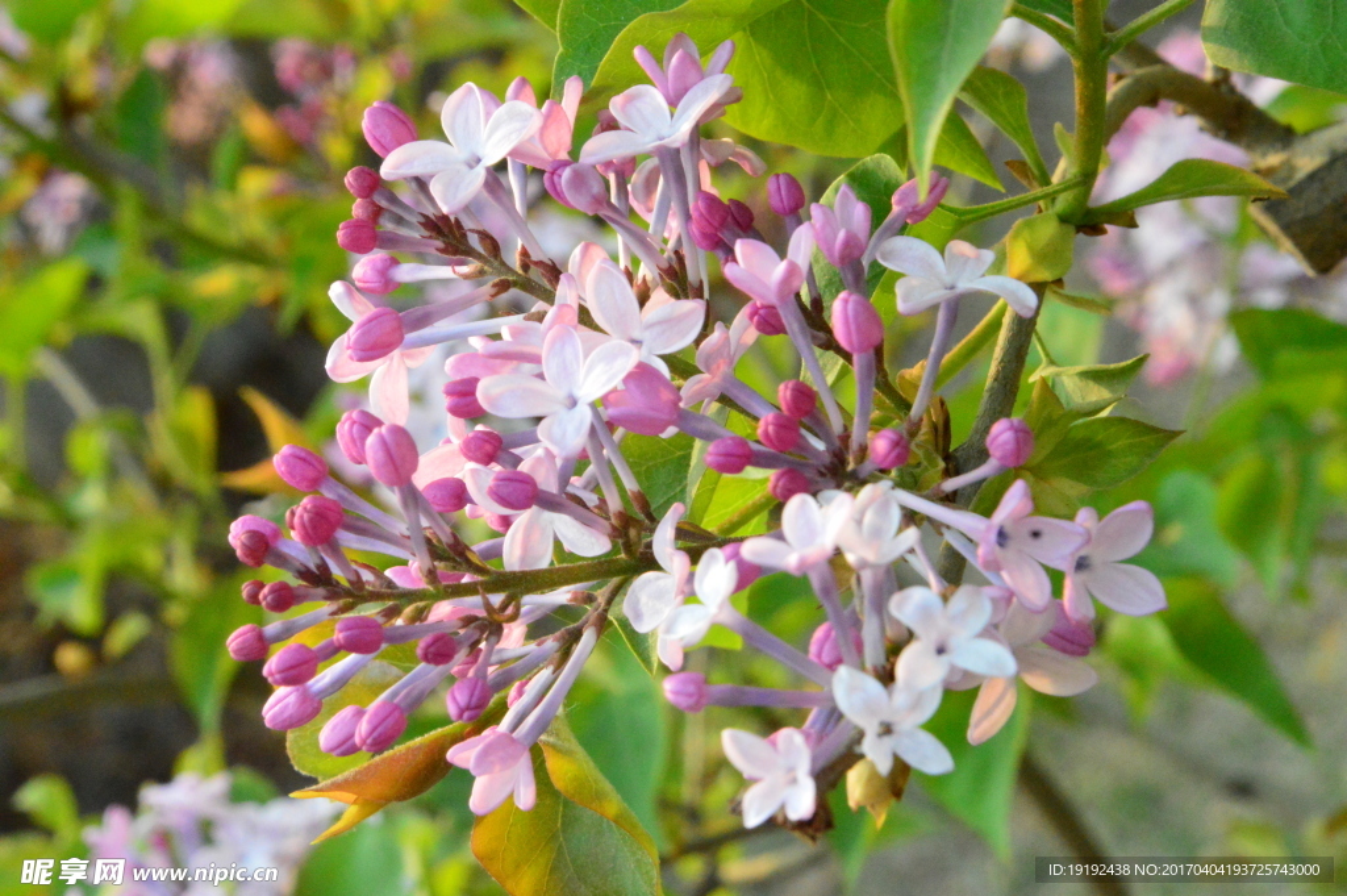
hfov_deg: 14.4
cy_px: 448
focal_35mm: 142
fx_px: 5327
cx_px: 674
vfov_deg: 9.6
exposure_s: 1/250
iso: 6400
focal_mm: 95
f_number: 25
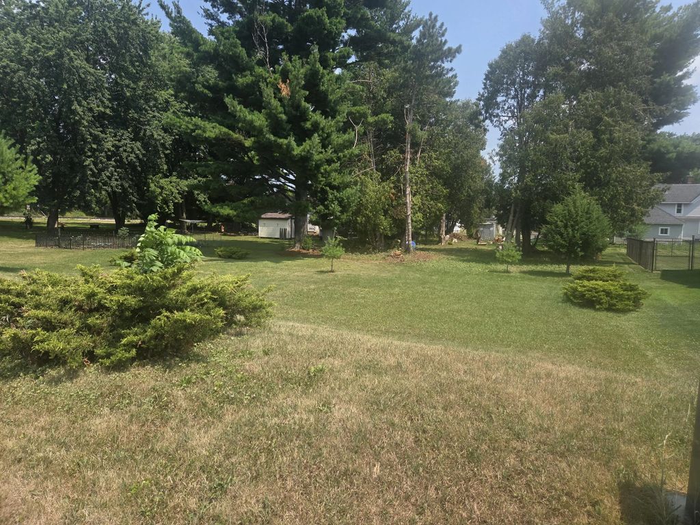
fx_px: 465
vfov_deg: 58.9
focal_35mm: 23
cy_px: 262
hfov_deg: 73.9
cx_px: 350
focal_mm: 5.4
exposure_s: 1/3598
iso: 80
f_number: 1.8
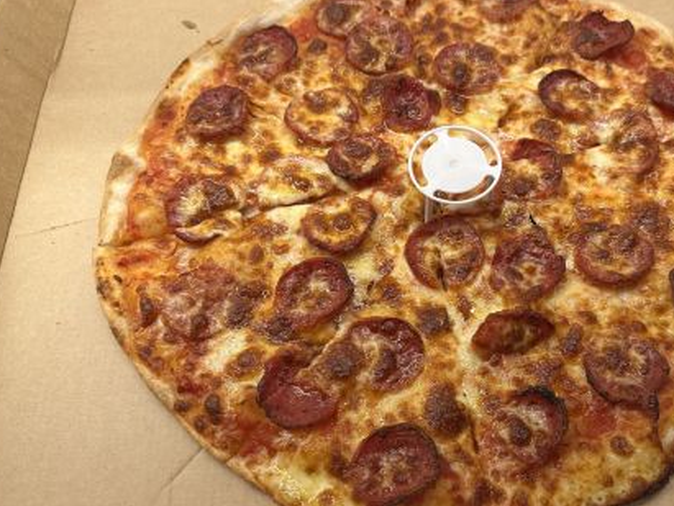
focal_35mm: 35
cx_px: 417
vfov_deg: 40.7
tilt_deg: -61.8
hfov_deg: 52.1
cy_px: 273
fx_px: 682
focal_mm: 6.86
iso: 250
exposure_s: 1/50
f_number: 1.78
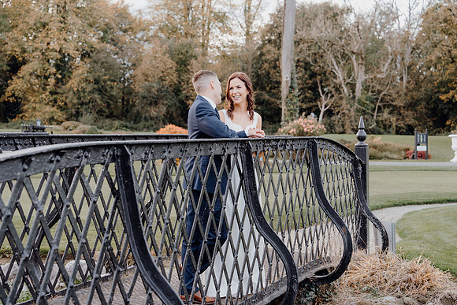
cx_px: 228
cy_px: 152
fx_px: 724
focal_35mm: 57
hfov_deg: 35.0
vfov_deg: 23.8
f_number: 3.5
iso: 500
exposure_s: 1/320
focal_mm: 57
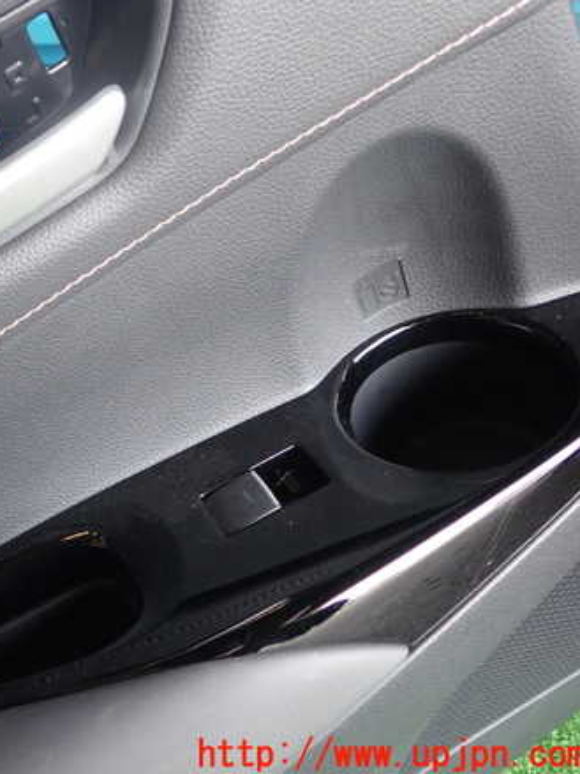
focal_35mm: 41
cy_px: 381
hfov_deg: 33.4
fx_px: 916
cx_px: 67
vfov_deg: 45.8
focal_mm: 5.4
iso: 200
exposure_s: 1/30
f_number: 2.3
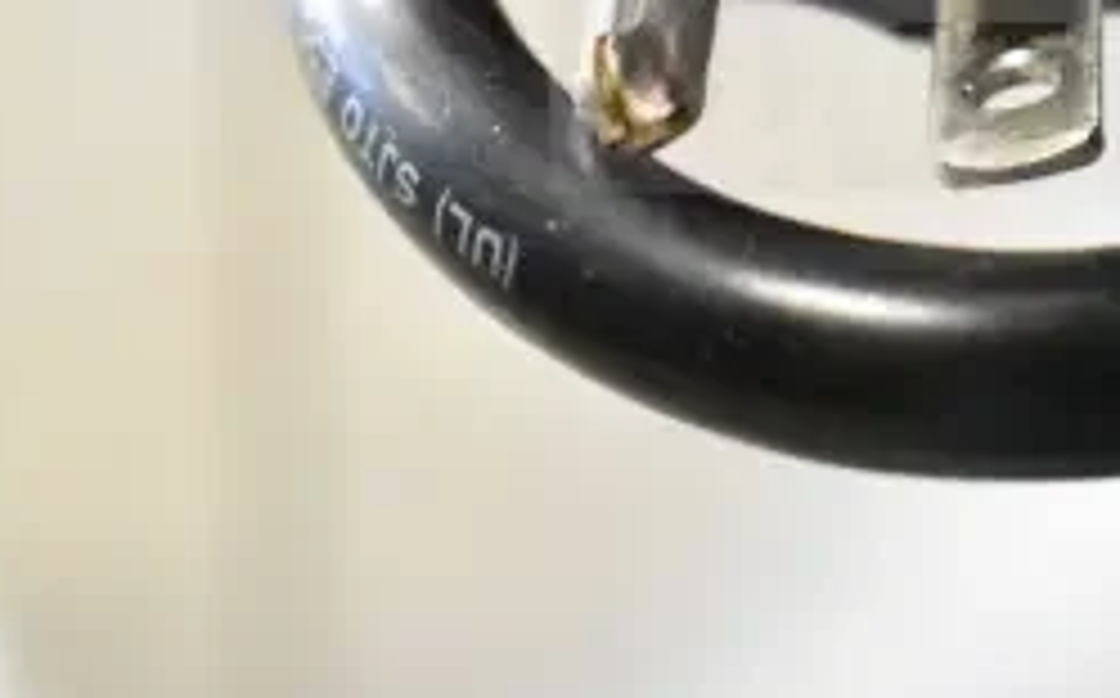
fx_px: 4573
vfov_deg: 8.6
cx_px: 1053
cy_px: -164
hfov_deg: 13.8
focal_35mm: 150
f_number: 5
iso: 12800
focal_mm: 40
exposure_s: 1/60
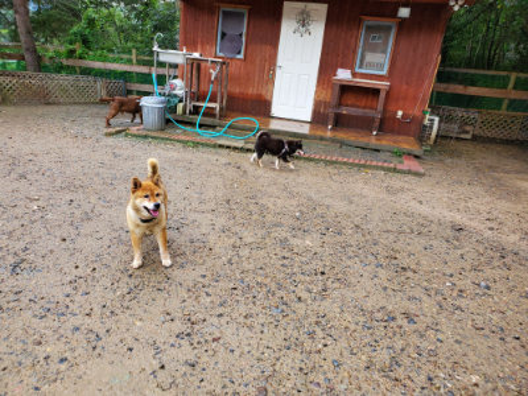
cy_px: 198
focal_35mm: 26
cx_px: 264
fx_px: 397
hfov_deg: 67.3
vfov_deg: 53.1
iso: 200
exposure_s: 1/120
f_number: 2.4
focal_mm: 4.3
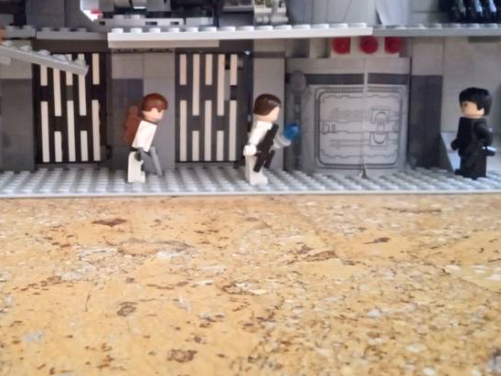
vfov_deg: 31.3
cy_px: 123
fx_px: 666
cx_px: 150
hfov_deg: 40.5
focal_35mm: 46
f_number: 2.2
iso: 2440
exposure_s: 1/14.3
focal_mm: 3.43
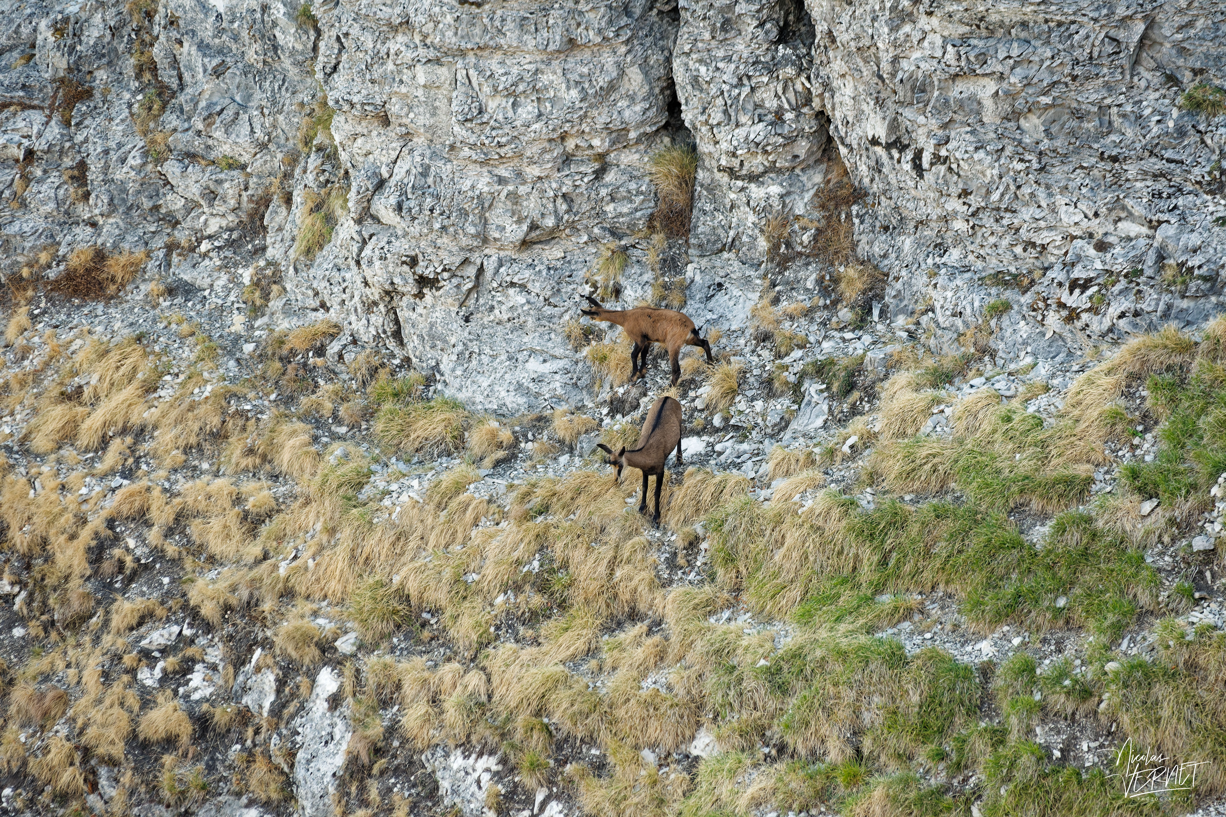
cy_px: 408
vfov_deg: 1.8
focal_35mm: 750
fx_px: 25538
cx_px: 613
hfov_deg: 2.8
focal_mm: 500
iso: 1000
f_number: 10
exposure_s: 1/200
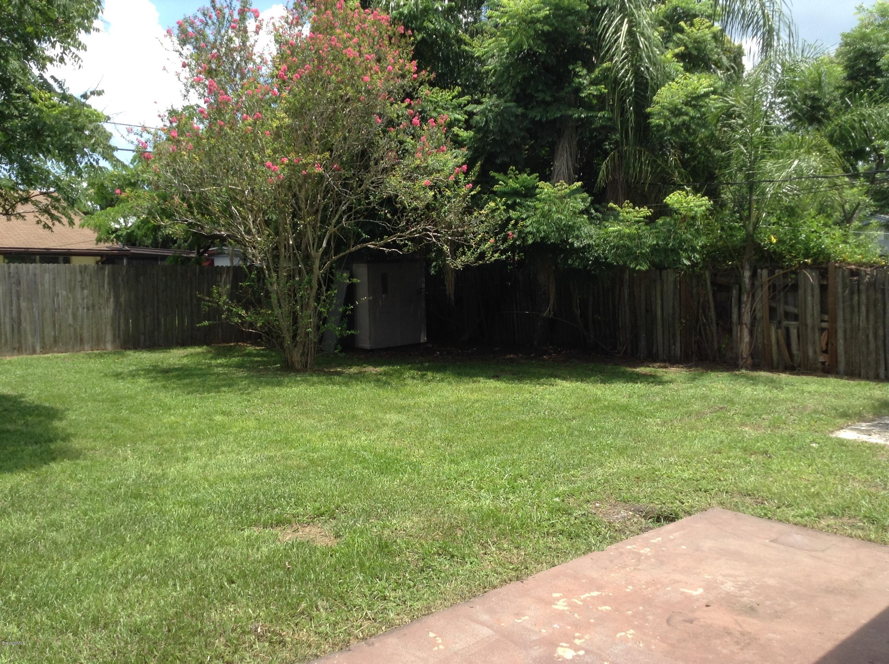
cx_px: 444
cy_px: 332
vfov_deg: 42.8
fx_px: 846
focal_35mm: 33
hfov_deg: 55.4
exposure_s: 1/604
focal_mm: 3.3
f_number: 2.4
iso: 32
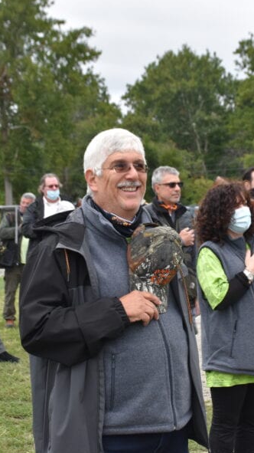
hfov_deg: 14.4
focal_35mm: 84
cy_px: 225
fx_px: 1004
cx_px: 171
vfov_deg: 25.4
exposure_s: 1/250
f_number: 8
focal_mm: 35
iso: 400
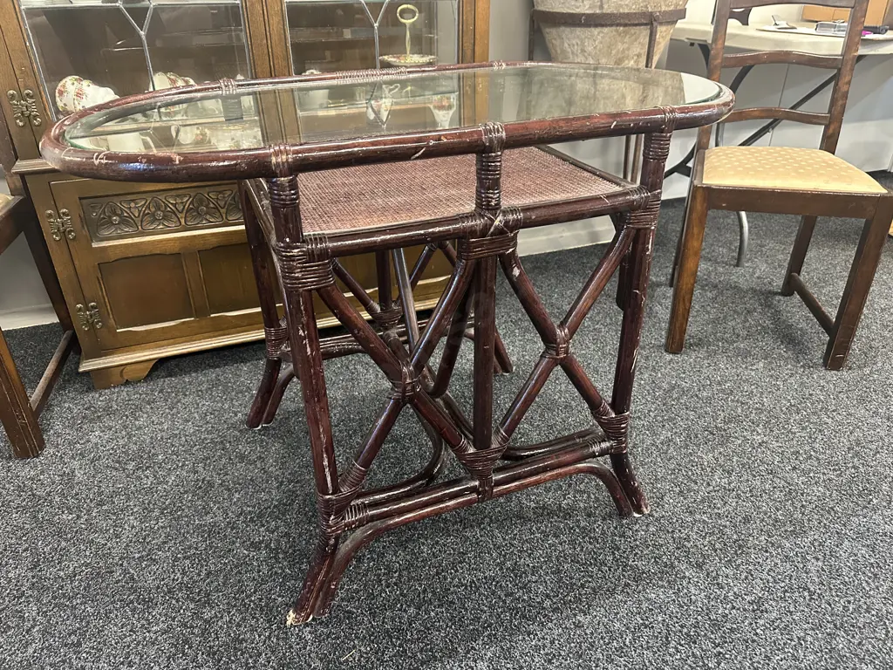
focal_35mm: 24
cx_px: 446
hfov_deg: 71.6
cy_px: 335
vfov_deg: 56.8
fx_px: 619
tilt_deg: -29.6
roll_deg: +0.7
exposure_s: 1/33
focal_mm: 6.86
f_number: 1.78
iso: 640
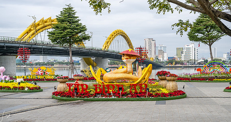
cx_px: 139
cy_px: 75
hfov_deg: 40.6
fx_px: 310
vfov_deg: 22.2
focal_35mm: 51
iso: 360
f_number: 4.5
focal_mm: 39
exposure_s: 1/1000
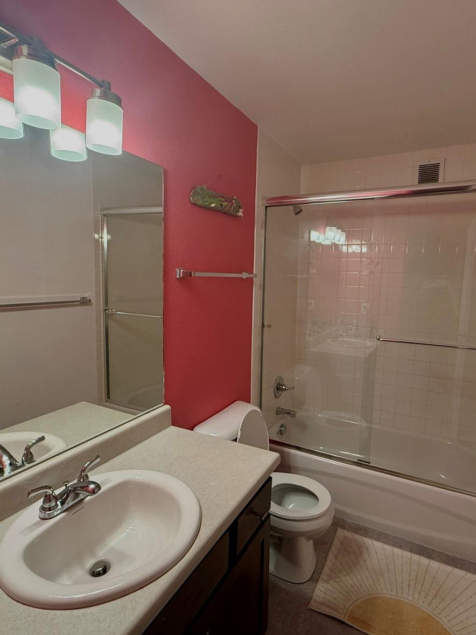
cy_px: 316
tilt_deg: -6.5
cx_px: 267
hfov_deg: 68.4
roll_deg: -1.5
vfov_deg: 84.7
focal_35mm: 19
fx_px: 348
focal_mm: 2.22
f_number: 2.2
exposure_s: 1/120
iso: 250
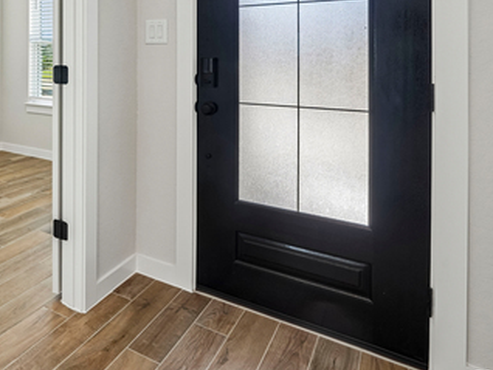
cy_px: 53
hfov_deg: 57.2
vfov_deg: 44.9
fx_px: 413
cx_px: 101
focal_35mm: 29
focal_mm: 15
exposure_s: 1/100
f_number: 8
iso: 500
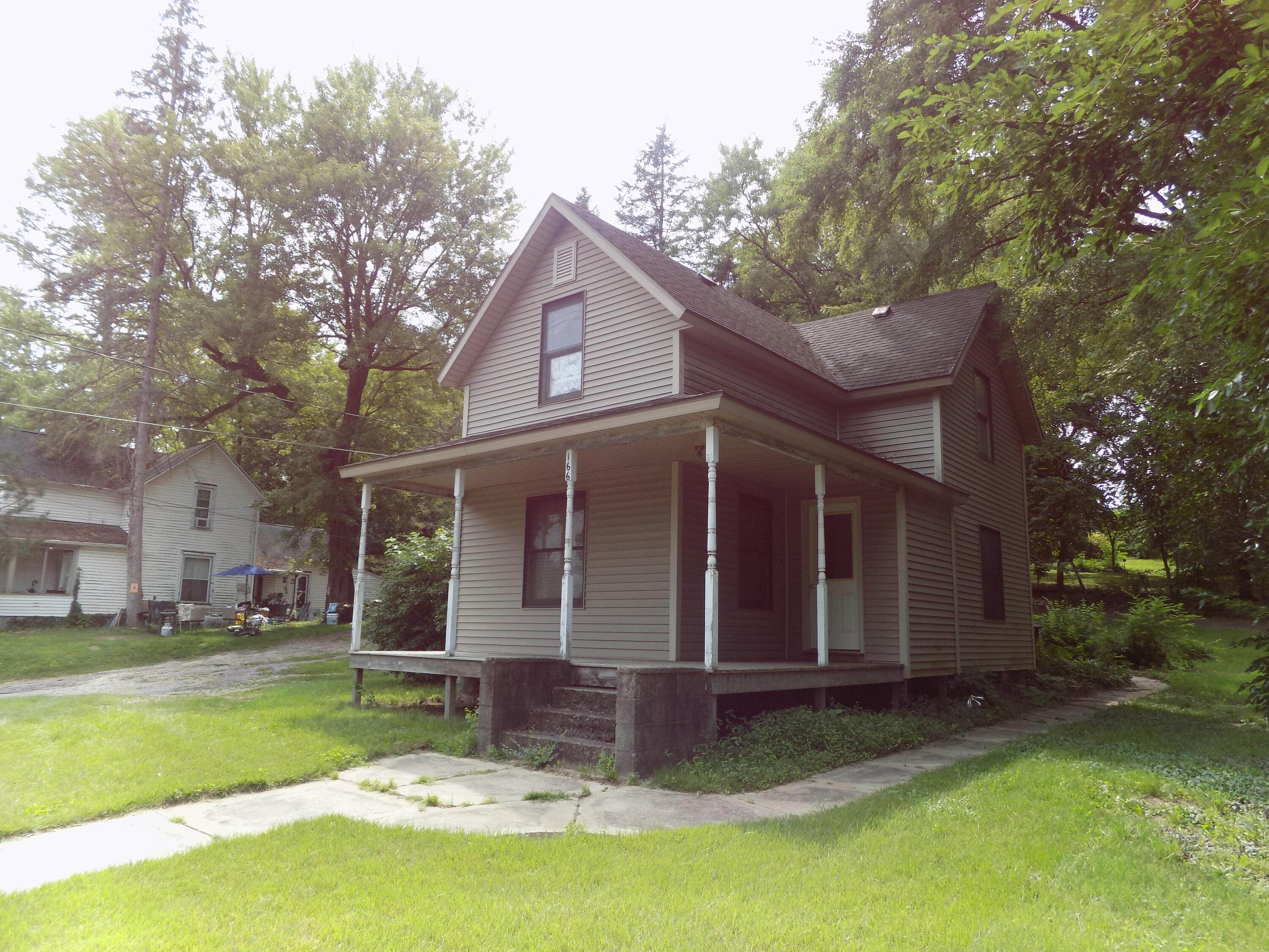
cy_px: 476
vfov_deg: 58.9
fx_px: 843
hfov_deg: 73.9
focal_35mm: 23
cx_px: 634
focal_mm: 4
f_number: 3.1
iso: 80
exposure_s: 1/320
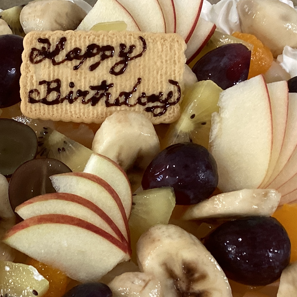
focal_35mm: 71
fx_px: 689
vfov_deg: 24.1
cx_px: 32
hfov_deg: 23.7
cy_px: 219
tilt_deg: -65.5
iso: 160
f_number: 2.4
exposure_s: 1/50
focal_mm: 3.3
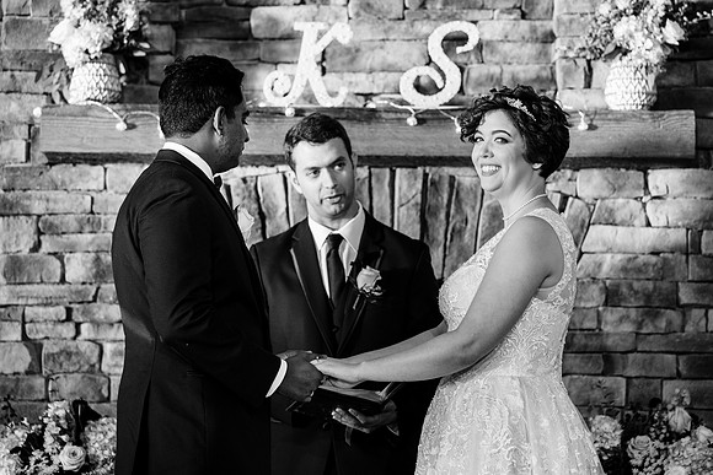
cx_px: 356
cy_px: 238
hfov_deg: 16.9
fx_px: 2394
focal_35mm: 121
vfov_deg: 11.4
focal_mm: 120
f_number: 4
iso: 1000
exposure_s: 1/200
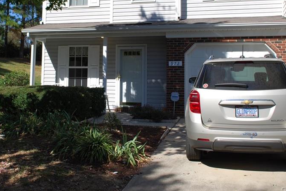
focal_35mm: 46
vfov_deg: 28.8
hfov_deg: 42.4
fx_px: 366
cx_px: 109
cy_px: 47
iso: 100
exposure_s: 1/250
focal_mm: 20
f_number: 8
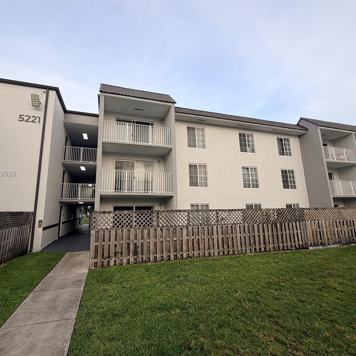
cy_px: 174
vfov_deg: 84.0
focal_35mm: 17
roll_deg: +2.2
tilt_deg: +12.6
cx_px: 165
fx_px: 198
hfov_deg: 83.8
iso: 40
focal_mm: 2.22
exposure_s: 1/155
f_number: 2.2
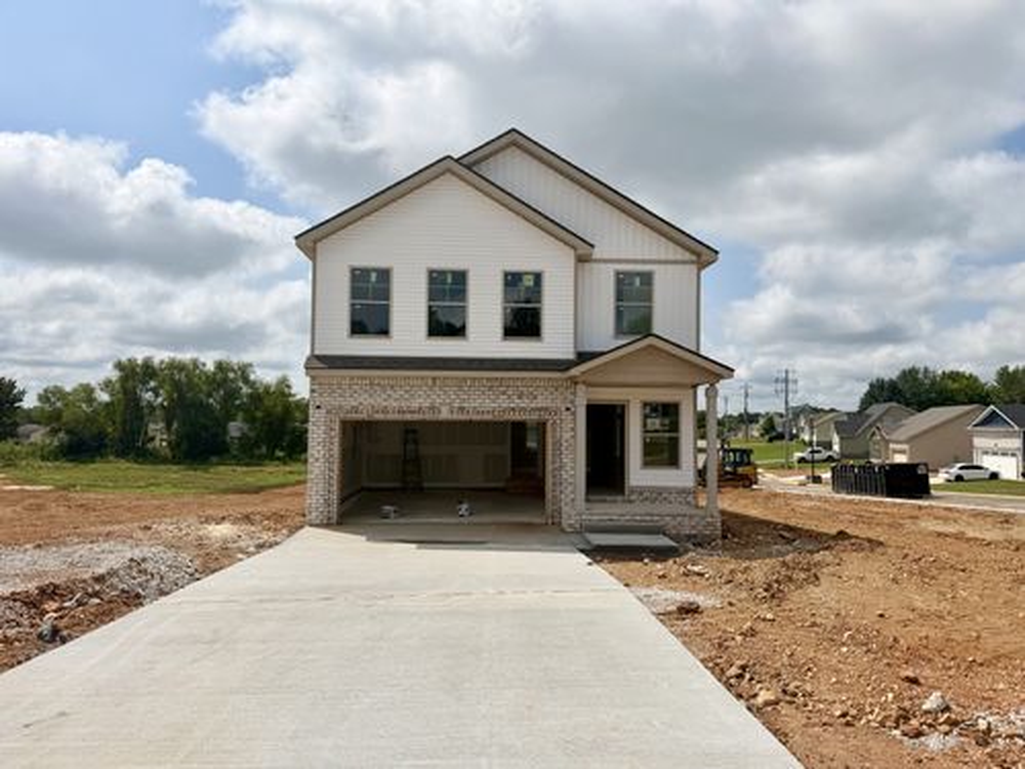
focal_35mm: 24
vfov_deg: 56.8
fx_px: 711
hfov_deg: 71.6
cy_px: 384
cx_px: 512
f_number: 1.78
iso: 80
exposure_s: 1/14286
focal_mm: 6.76
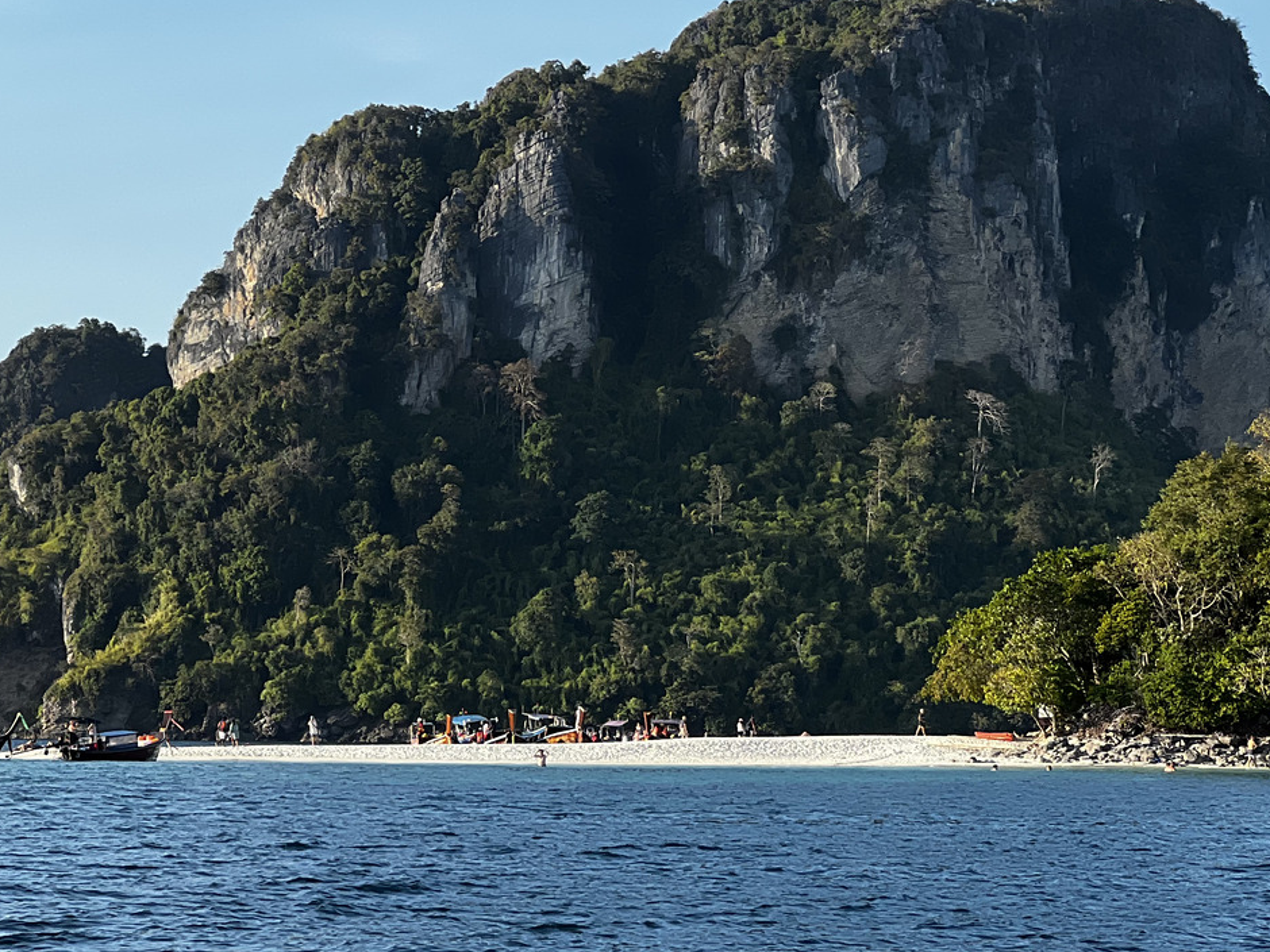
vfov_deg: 11.3
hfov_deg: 15.1
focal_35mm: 131
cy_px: 447
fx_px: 4806
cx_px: 574
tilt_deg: +3.3
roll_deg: +1.0
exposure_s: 1/464
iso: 32
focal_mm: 9
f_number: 2.8
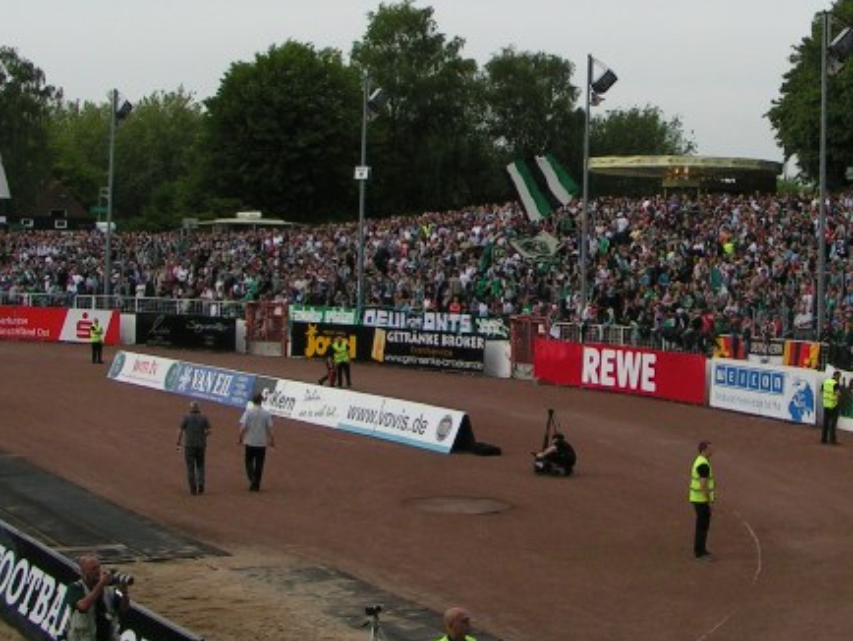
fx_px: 1726
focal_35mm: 70
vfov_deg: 20.8
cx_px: 570
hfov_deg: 27.6
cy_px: 136
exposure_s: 1/250
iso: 50
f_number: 5.6
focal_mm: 5.8
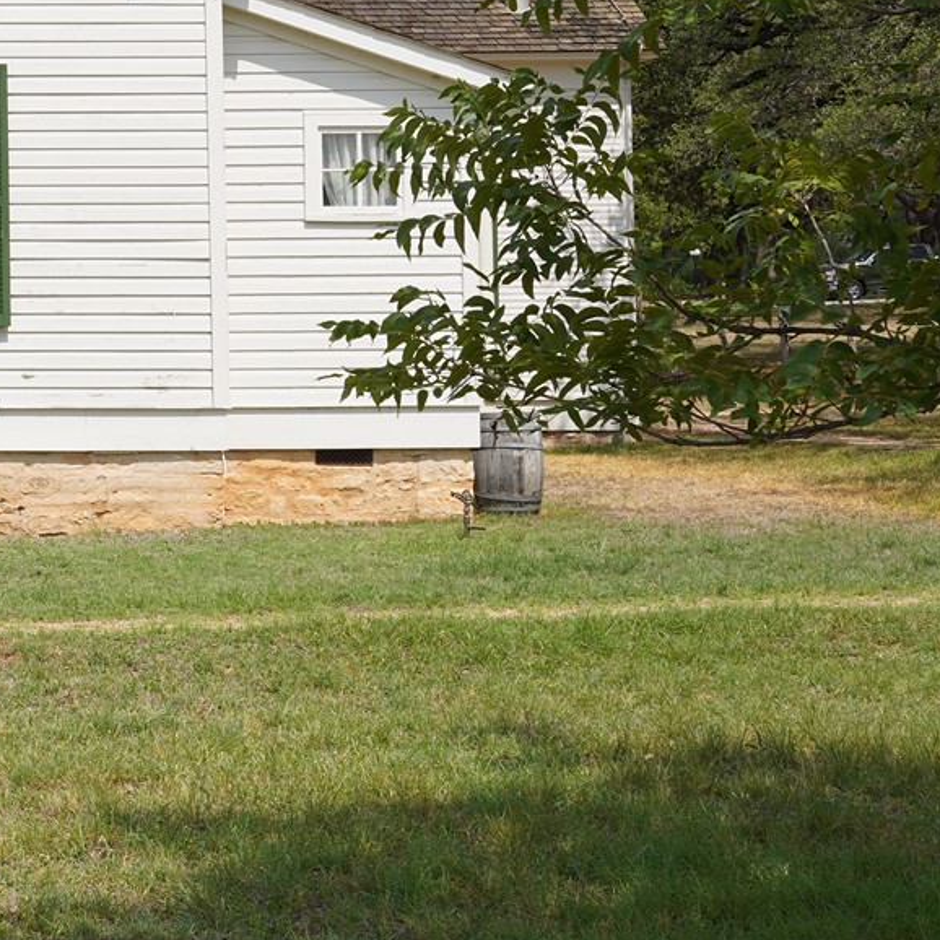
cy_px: 208
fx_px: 3072
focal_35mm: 100
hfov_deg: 15.9
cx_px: -473
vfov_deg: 17.3
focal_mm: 34
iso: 100
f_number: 14
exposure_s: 1/100
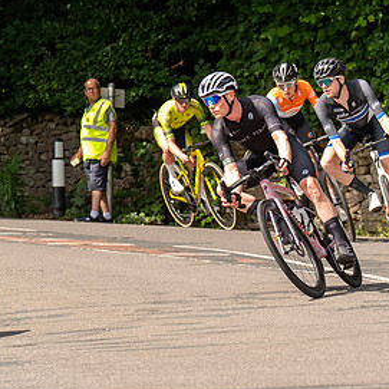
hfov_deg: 6.6
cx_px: 342
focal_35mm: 265
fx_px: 3369
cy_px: 35
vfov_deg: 6.6
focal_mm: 83
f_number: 4
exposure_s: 1/1000
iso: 250
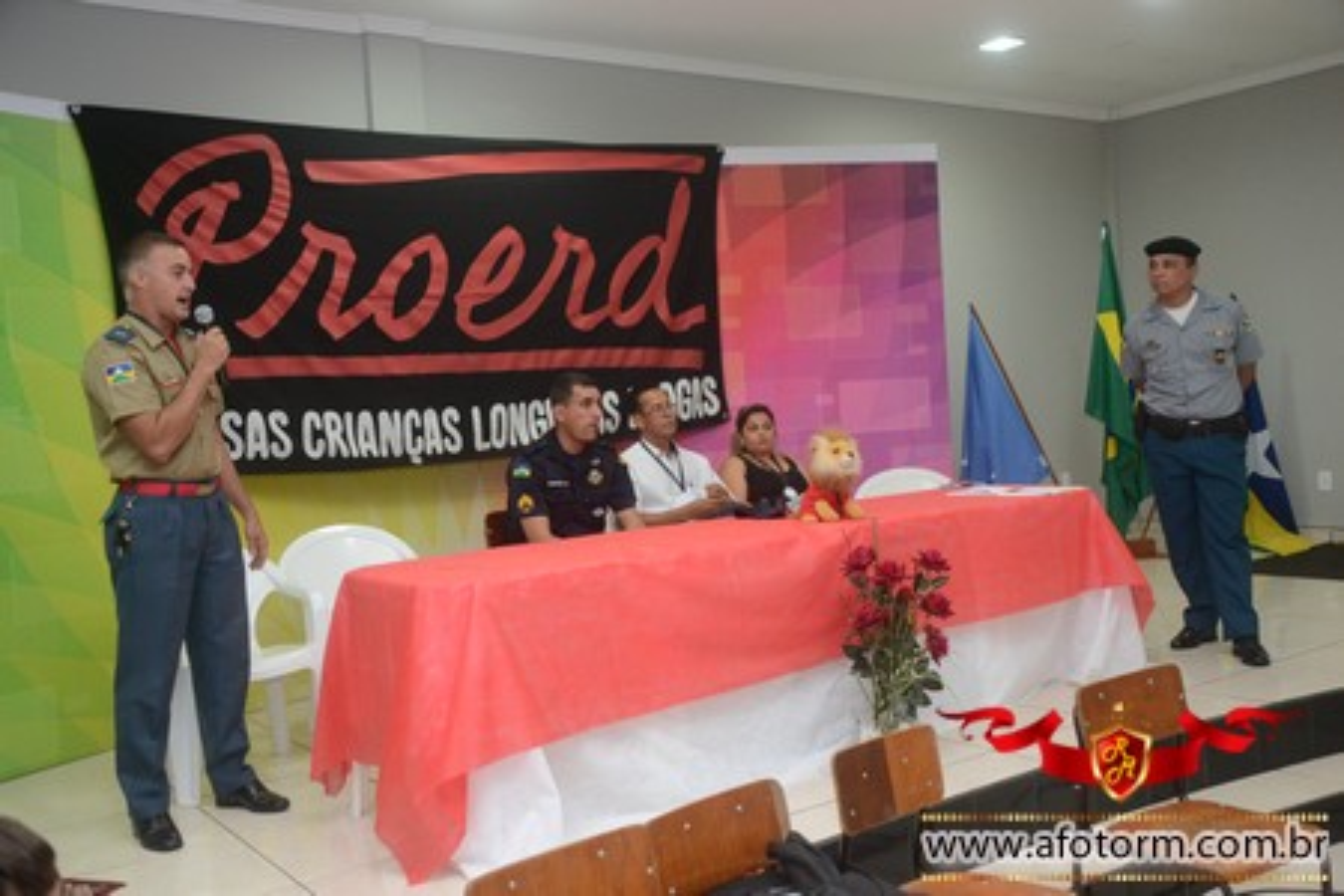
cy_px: 448
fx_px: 1232
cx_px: 672
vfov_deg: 40.0
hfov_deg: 57.2
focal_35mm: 33
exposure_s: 1/125
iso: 1600
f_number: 3.8
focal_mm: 22
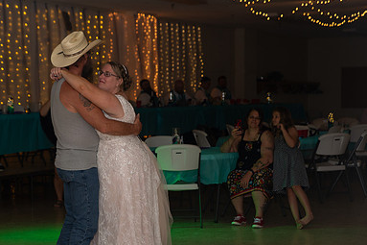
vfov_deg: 14.5
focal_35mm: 94
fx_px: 958
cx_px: 109
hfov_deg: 21.6
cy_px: 131
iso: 800
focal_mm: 62
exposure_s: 1/125
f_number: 3.5
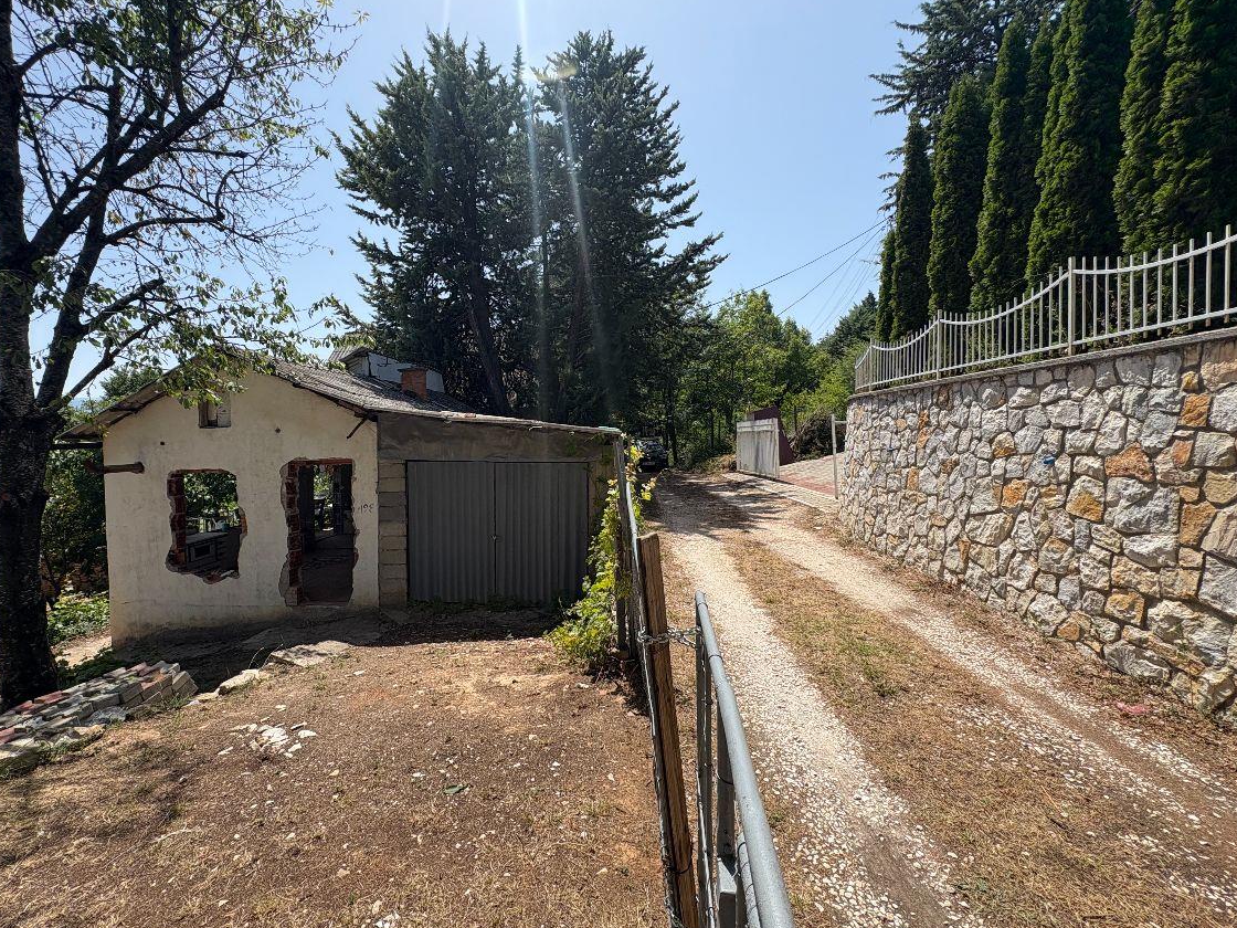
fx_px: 536
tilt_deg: -1.0
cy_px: 449
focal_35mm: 15
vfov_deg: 81.7
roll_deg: -0.2
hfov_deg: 98.1
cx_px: 584
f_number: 2.2
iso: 40
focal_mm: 2.22
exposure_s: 1/1048
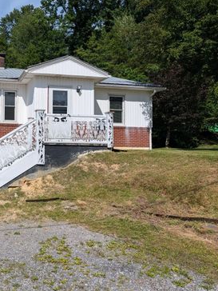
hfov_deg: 39.7
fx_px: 277
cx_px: 21
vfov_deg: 55.3
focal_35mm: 33
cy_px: 148
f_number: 1.68
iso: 23
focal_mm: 6.9
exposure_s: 1/2817
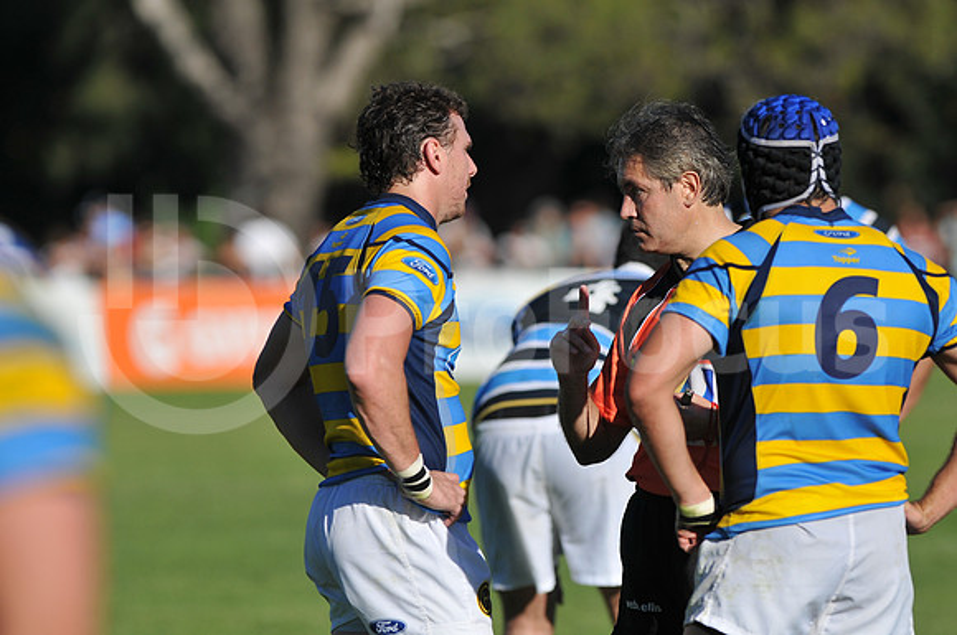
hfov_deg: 4.6
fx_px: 11946
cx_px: 478
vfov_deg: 3.0
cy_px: 318
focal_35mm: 450
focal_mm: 300
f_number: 3.5
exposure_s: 1/3200
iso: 200
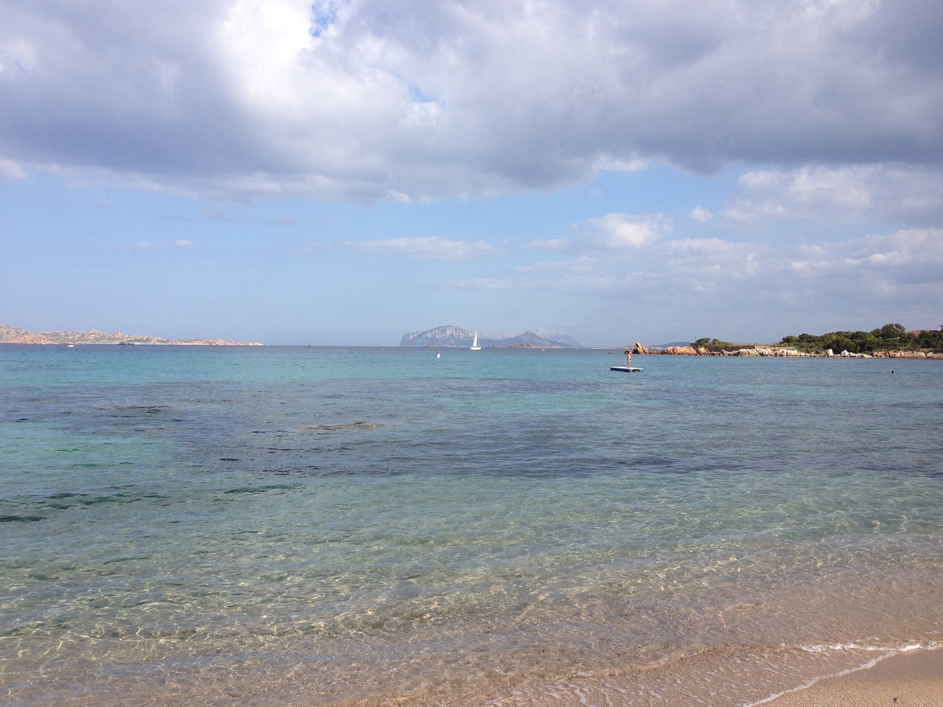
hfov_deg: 52.6
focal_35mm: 35
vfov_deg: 40.7
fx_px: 953
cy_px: 354
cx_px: 472
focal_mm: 4.28
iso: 50
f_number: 2.4
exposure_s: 1/1672
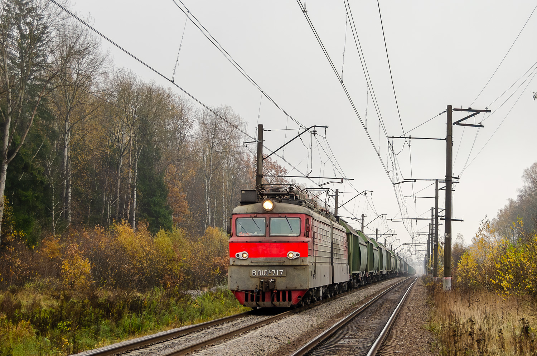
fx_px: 1005
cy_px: 178
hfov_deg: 29.9
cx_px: 268
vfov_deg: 20.1
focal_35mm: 68
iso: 125
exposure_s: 1/500
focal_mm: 45
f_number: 6.3
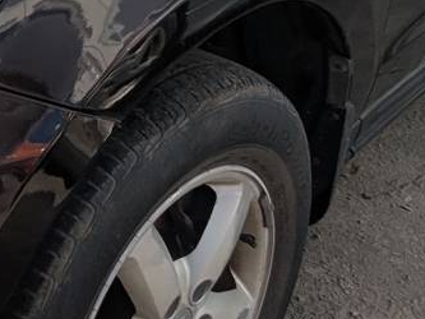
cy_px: -8
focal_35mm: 69
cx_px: -23
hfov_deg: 26.3
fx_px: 847
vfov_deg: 20.6
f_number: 2.2
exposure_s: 1/2066
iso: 47
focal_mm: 2.35
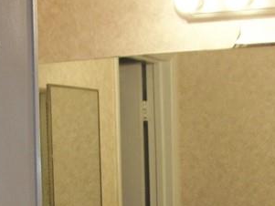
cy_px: 333
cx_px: 90
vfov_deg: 11.8
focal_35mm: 119
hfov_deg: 16.5
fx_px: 946
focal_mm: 6.3
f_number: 3.1
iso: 80
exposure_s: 1/40
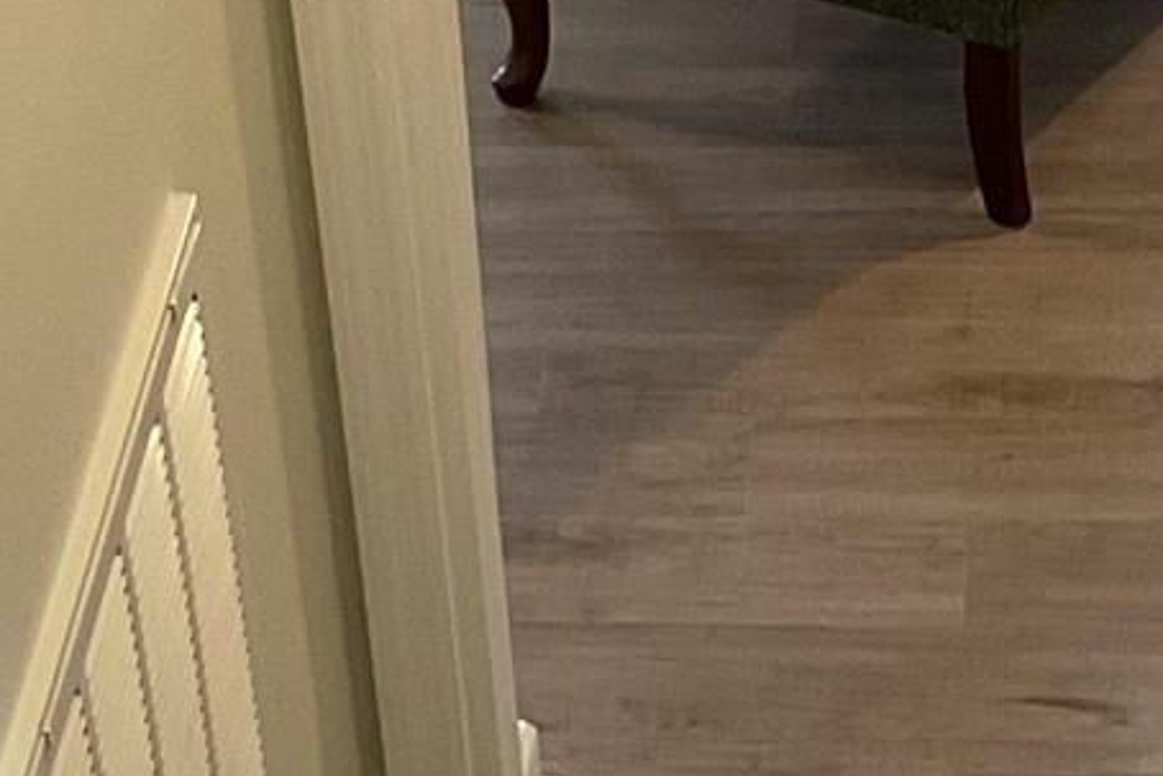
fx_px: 4944
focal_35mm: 153
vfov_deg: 8.8
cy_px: 986
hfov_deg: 13.4
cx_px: 861
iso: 160
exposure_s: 1/60
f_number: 1.8
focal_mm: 3
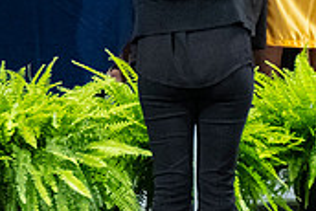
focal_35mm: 1364
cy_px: -114
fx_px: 11983
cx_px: 355
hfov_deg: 1.5
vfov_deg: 1.0
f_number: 4
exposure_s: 1/200
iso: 2000
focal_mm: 200
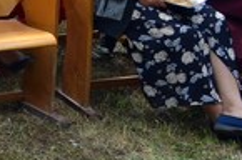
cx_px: -199
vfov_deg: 9.1
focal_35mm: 145
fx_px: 973
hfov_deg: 12.8
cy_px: -108
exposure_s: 1/60
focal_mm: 20
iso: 100
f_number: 5.6
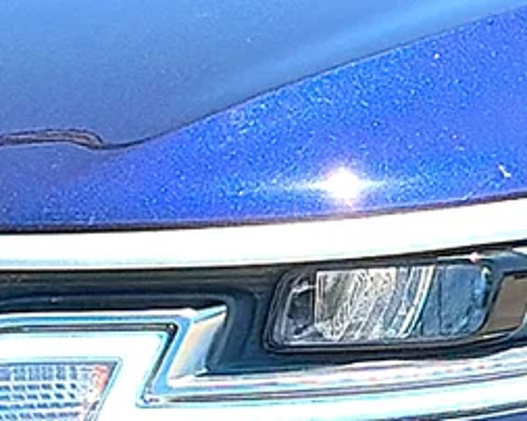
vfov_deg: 5.7
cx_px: 290
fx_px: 4208
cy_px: 280
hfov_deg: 7.2
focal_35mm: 270
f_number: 1.78
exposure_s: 1/2825
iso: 80
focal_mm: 6.86
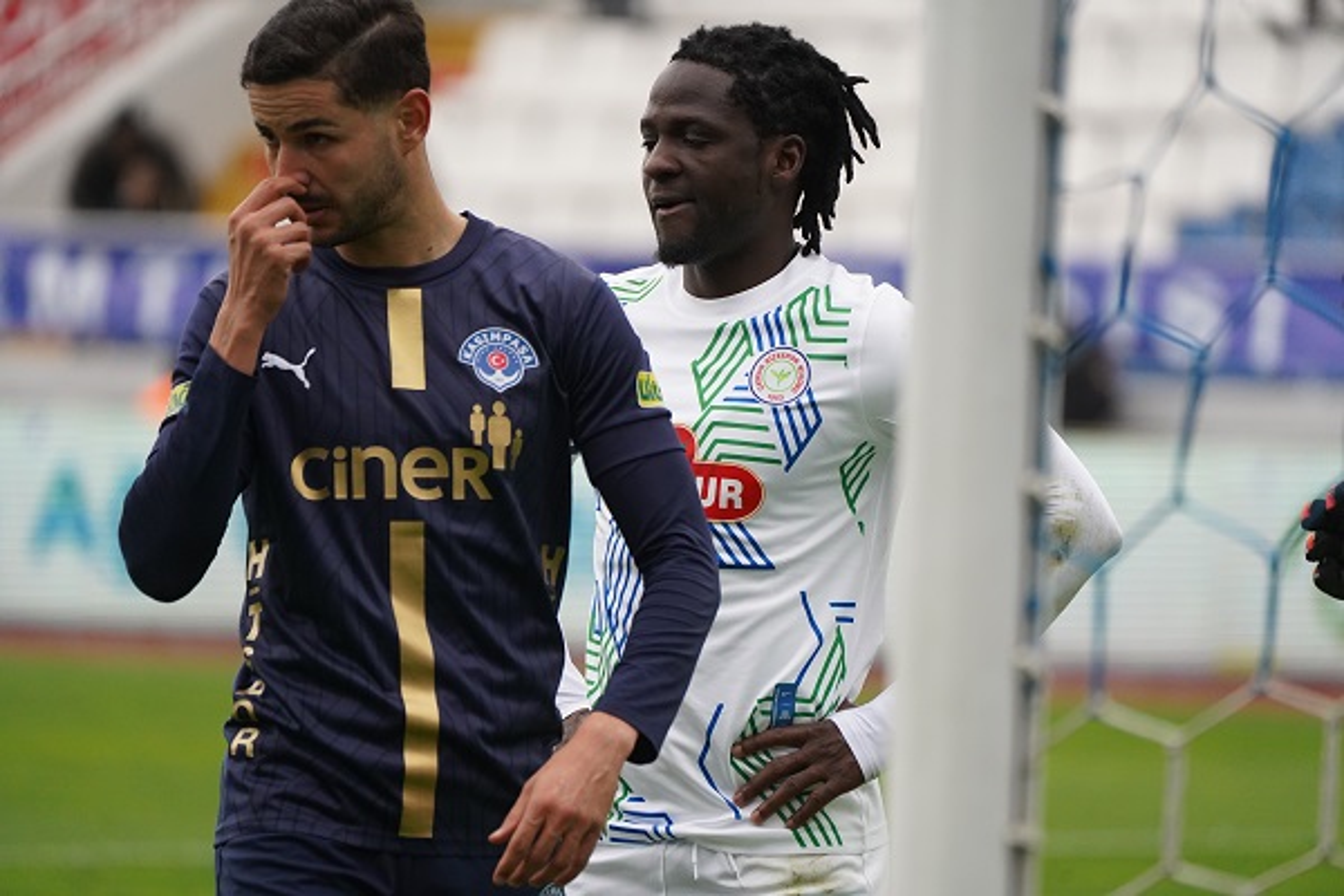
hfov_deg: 5.2
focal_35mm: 400
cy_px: 448
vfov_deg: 3.4
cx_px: 672
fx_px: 14932
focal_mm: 400
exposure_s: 1/2000
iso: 4000
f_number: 5.6
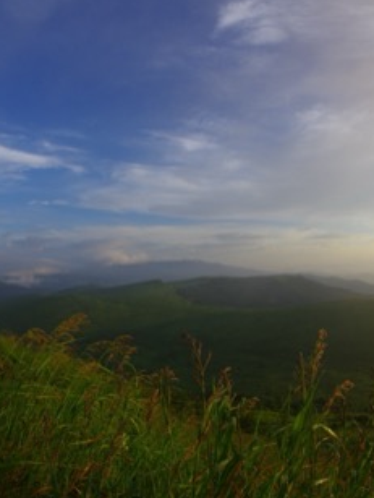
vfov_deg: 71.5
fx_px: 345
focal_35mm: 24
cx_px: 136
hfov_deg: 56.1
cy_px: 249
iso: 200
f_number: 10
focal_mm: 11
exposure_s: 1/125
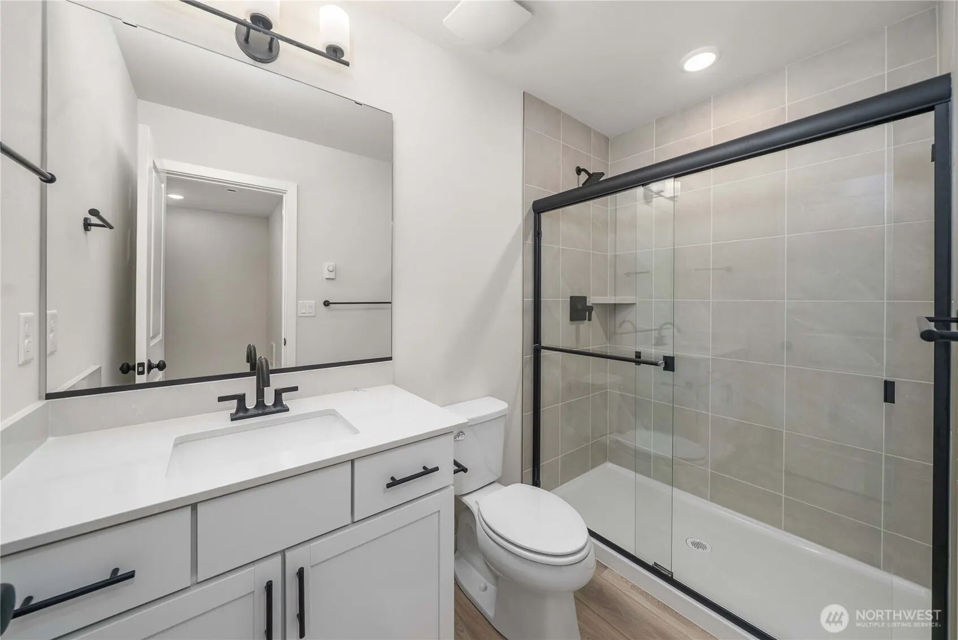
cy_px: 320
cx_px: 479
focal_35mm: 12
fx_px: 319
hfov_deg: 112.6
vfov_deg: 90.1
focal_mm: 12
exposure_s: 1/6
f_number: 7.1
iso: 1000
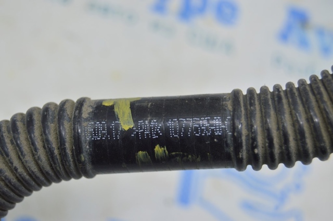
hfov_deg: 24.6
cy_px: 110
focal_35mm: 82
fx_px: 762
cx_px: 166
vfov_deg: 16.5
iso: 400
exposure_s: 1/20
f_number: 5.6
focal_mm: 55
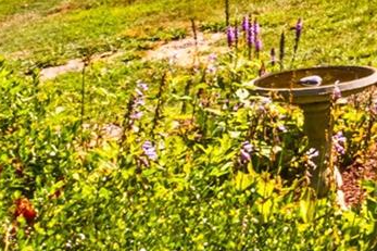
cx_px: 968
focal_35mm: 130
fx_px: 1361
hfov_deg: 12.0
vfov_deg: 9.7
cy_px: -286
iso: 100
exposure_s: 1/320
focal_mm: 8.38
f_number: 2.8
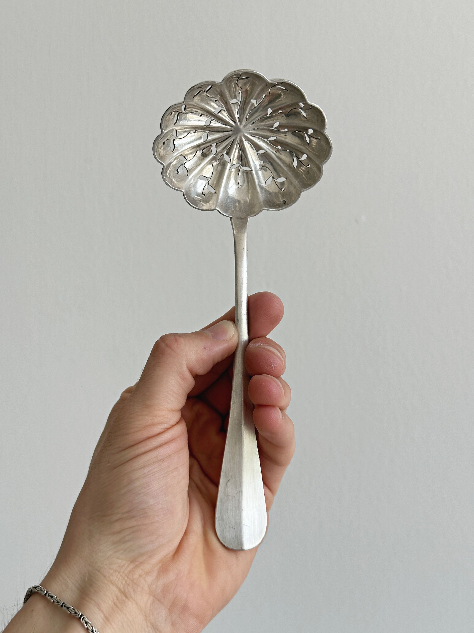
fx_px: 877
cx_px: 237
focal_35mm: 48
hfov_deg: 30.2
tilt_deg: -10.9
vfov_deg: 39.7
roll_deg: -0.8
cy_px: 316
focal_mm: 6.86
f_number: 1.78
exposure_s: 1/430
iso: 64
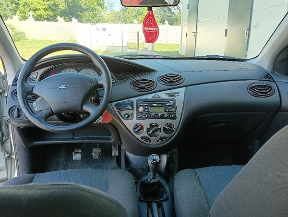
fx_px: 225
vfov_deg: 51.5
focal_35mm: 27
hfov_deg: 65.2
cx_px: 144
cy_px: 108
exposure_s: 1/50.3
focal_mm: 3.98
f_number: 1.8
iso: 64
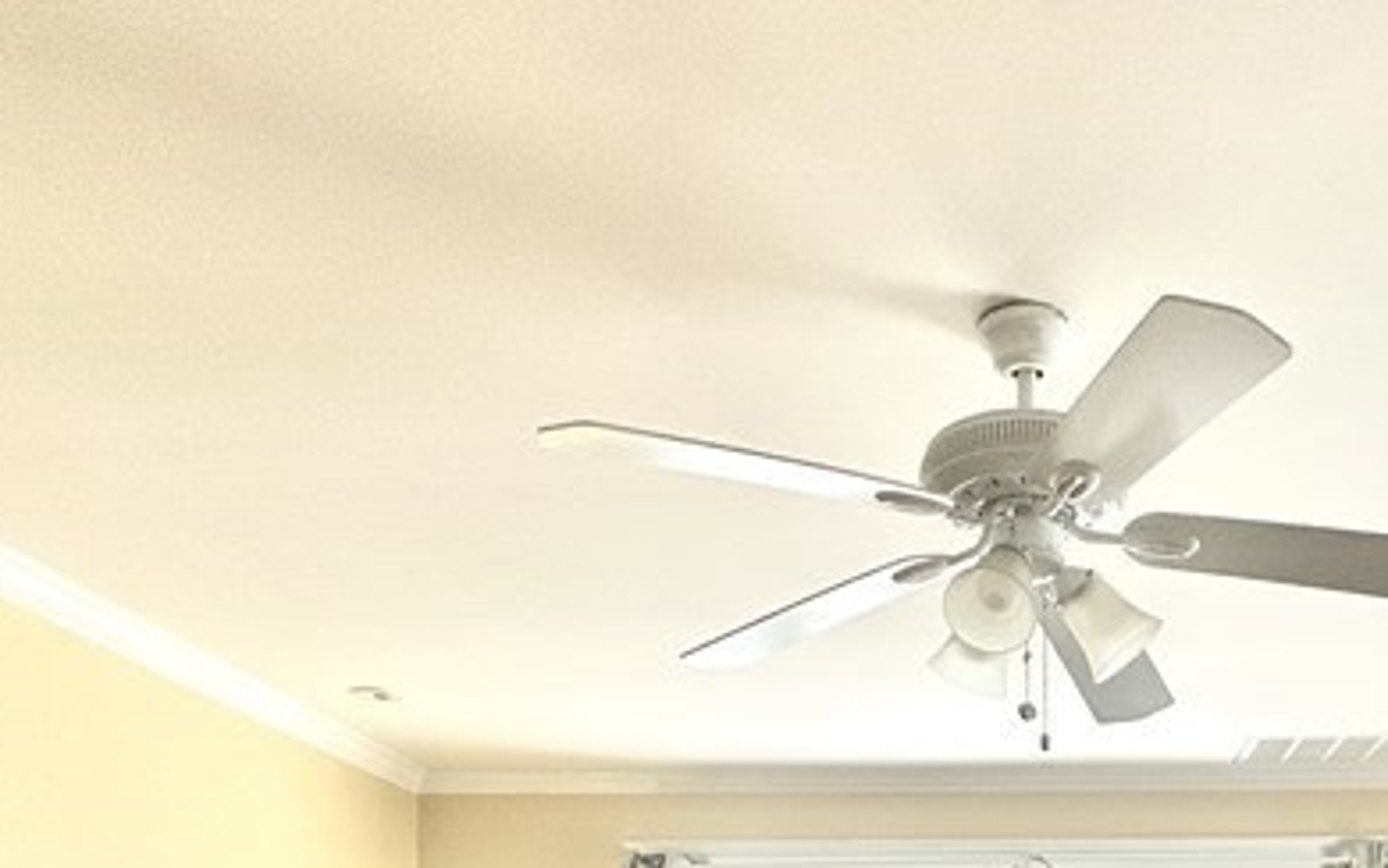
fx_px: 1476
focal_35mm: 39
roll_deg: -1.3
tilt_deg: +0.2
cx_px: 1057
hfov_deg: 48.3
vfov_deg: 28.0
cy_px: 1081
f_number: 2.2
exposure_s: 1/100
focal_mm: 2.22
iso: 125
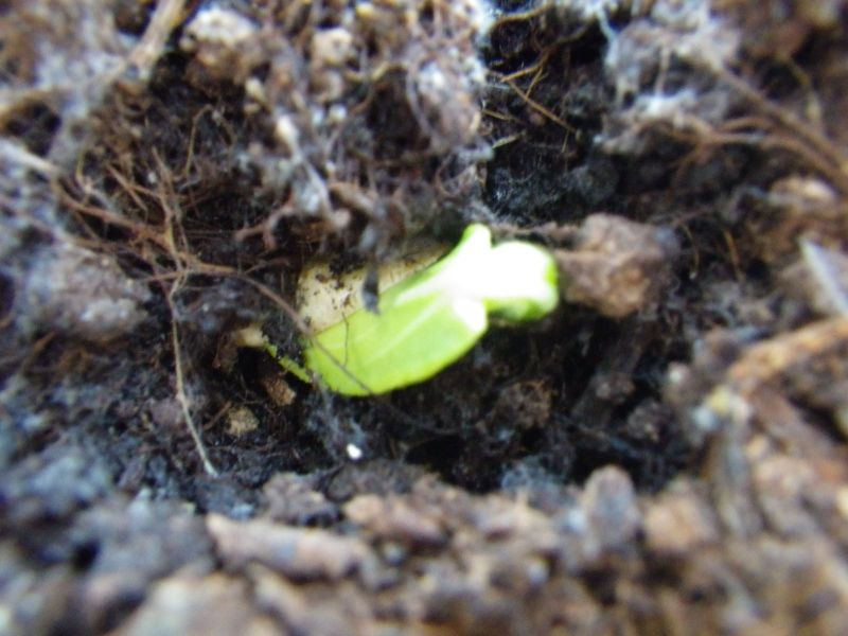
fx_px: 833
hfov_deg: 54.0
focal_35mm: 34
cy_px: 318
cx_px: 424
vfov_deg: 41.8
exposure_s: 1/20
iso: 1600
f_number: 3.8
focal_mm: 6.1
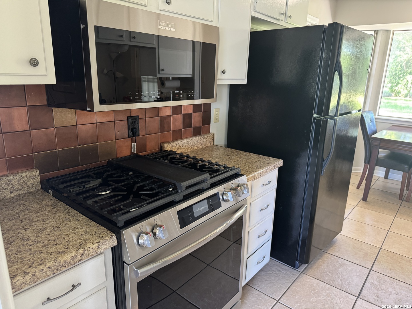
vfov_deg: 56.8
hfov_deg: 71.6
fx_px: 286
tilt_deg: -16.1
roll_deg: -1.7
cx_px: 206
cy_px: 154
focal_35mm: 24
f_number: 1.78
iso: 400
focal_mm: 6.76
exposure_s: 1/60
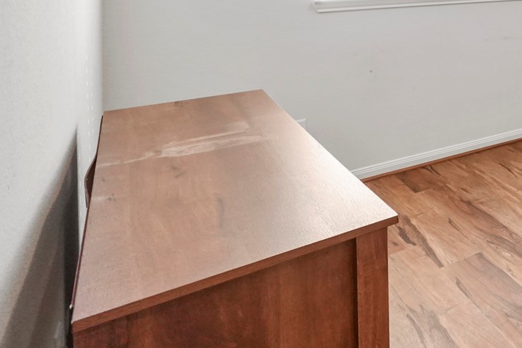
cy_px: -46
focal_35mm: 35
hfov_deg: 34.3
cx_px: 708
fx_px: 507
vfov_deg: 32.6
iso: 2500
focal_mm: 12
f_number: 8
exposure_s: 1/30
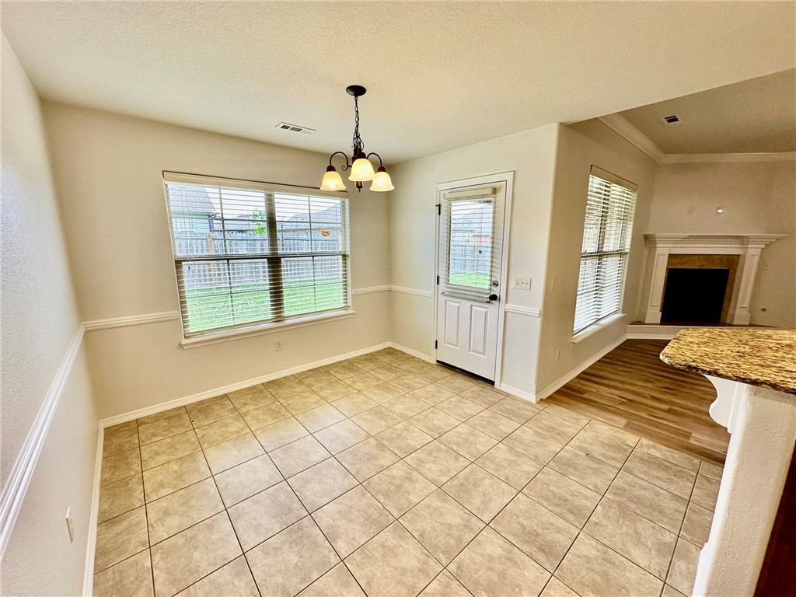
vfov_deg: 85.7
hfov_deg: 102.1
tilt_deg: -10.0
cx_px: 398
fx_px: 322
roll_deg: +0.0
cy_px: 298
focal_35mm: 14
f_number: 2.2
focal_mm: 2.22
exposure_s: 1/120
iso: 80
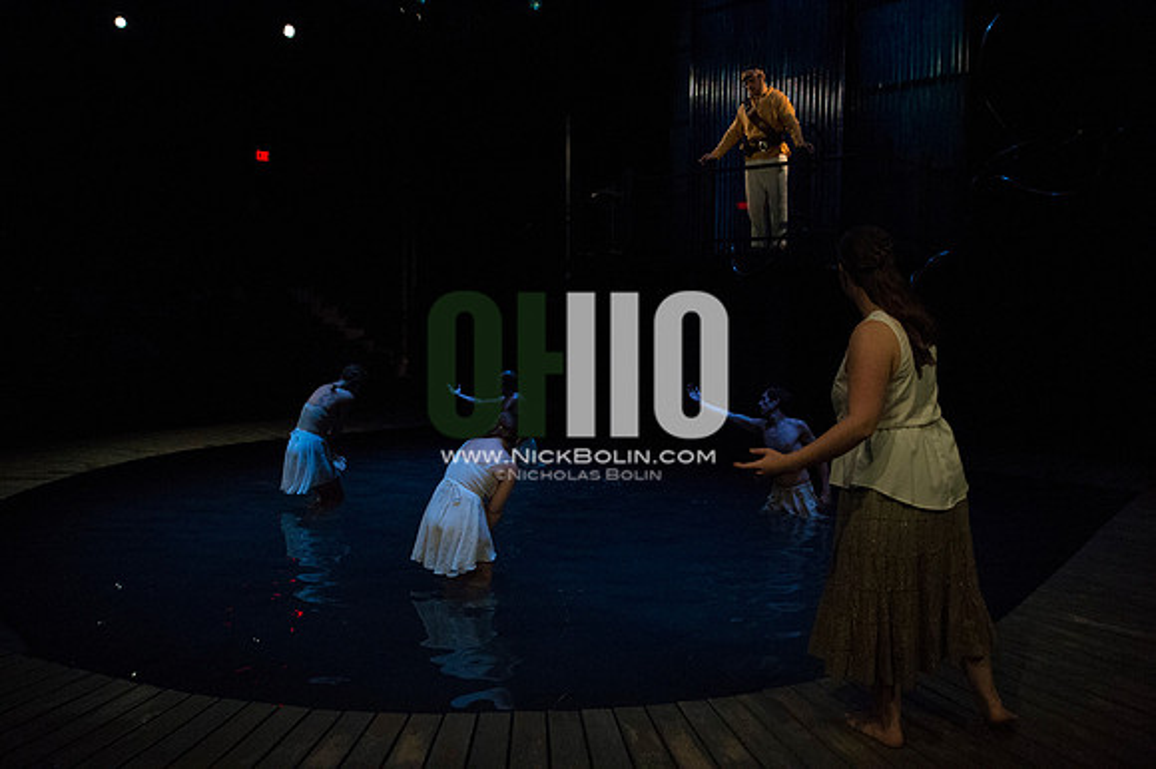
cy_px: 384
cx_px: 578
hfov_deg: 69.4
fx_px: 834
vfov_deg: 49.5
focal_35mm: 26
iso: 12800
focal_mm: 26
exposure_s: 1/500
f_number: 2.8
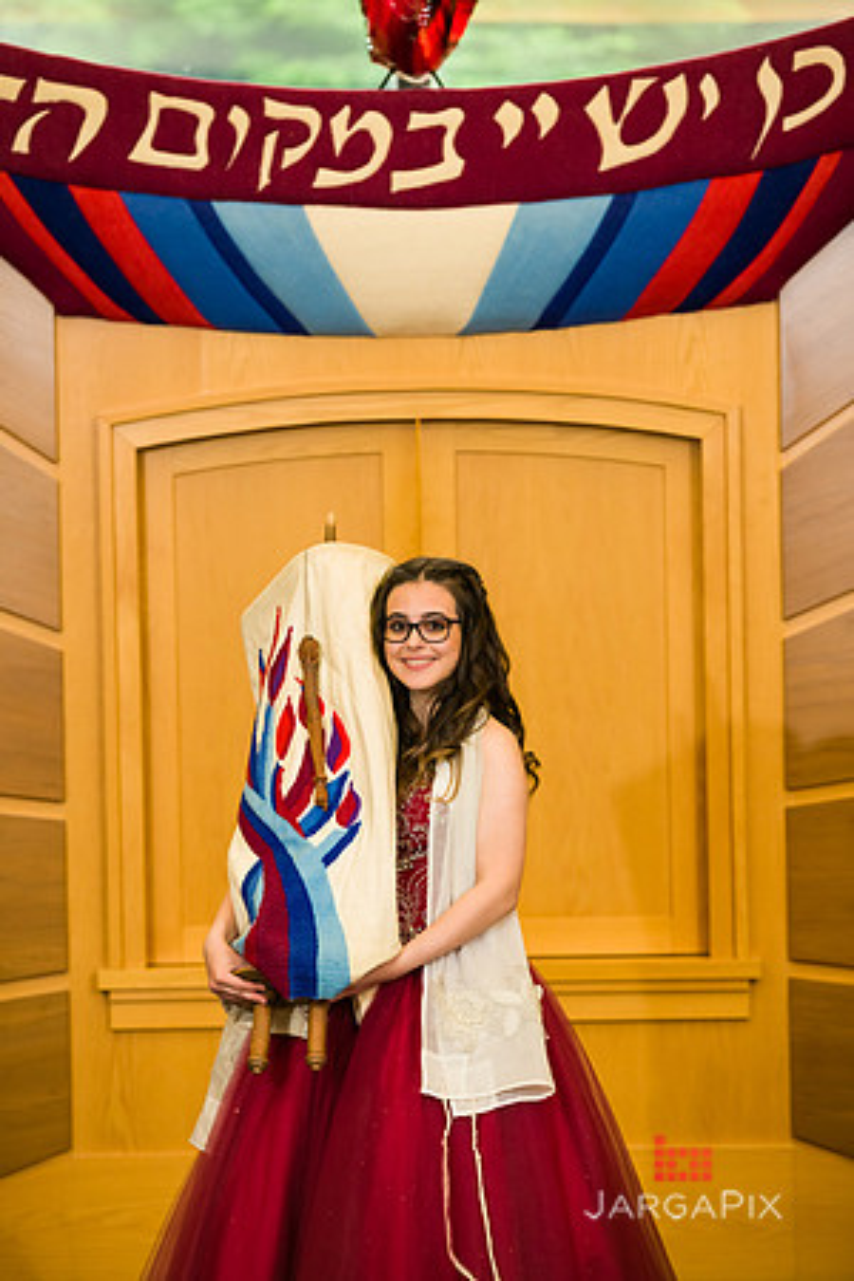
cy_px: 640
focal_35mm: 165
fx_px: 5871
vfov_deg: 12.5
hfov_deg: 8.3
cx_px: 427
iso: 1250
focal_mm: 165
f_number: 5.6
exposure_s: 1/200
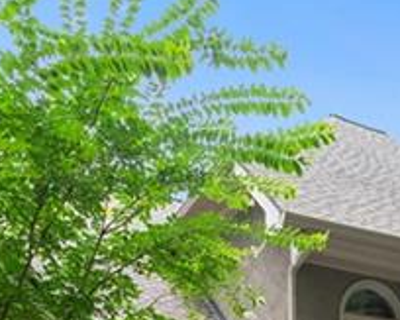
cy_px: 564
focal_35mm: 66
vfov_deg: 18.5
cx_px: 345
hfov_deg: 27.9
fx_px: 781
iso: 640
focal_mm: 14
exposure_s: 1/250
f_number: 7.1
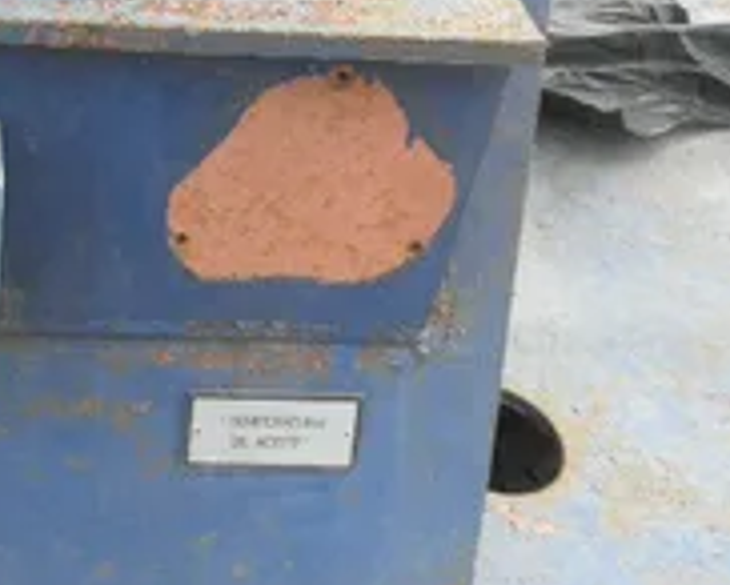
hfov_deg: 29.1
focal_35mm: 60
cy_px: 24
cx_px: -24
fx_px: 1298
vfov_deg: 24.5
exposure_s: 1/160
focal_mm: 5
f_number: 3
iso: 64
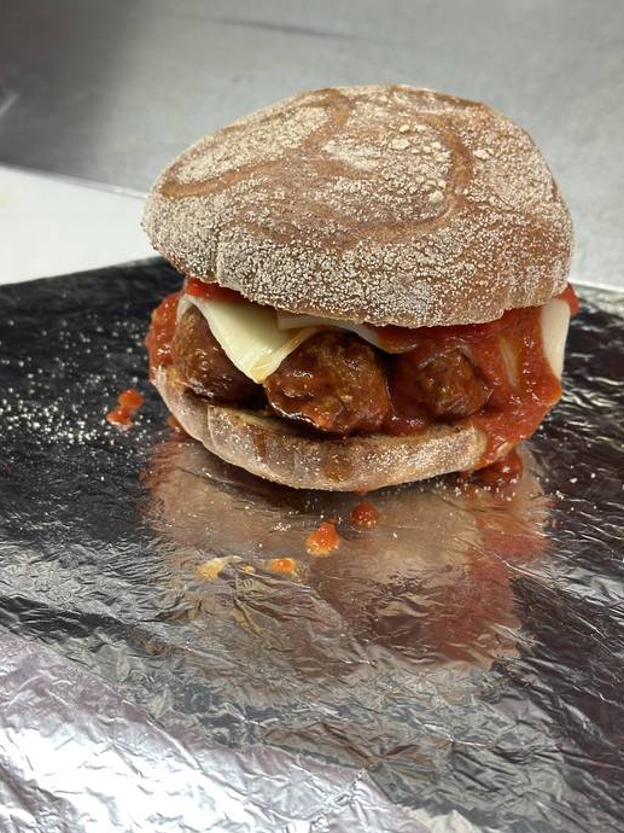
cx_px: 323
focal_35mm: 51
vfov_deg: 37.5
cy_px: 423
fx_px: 1227
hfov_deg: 28.5
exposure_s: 1/60
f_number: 1.78
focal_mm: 6.86
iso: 125
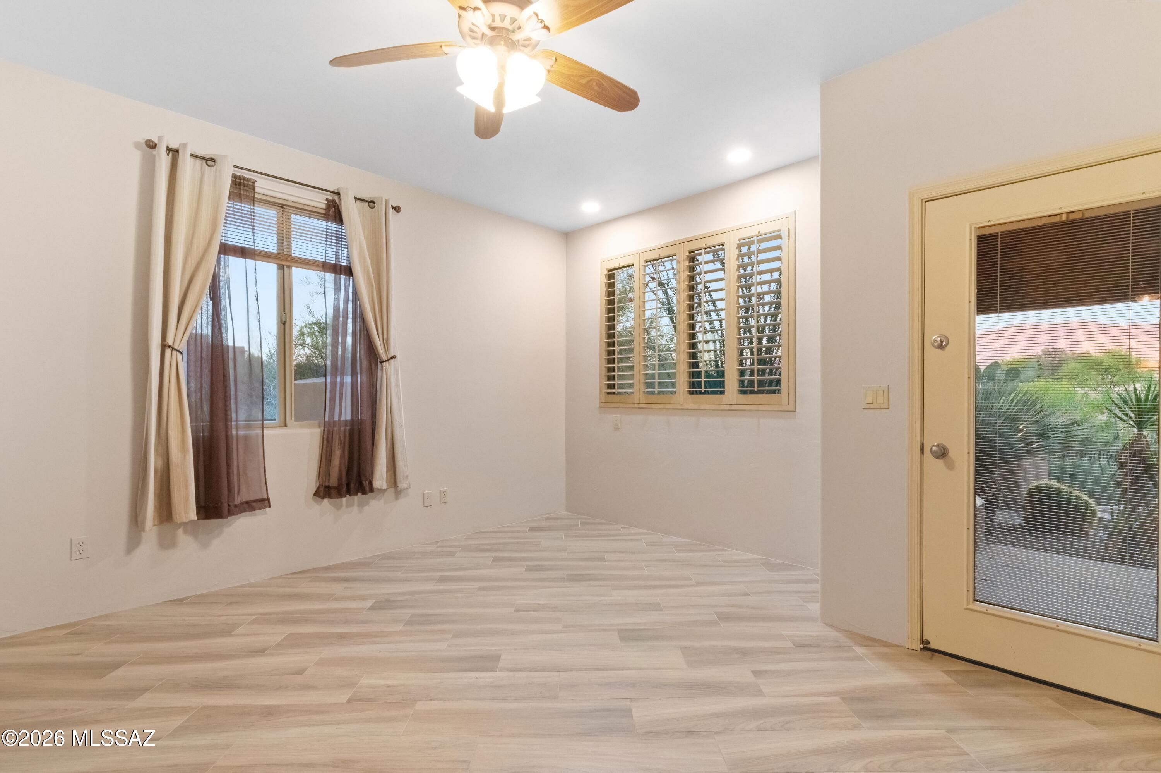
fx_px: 516
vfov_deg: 73.7
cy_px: 386
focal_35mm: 16
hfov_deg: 96.8
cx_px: 580
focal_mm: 16
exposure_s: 1/4
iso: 2500
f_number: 20
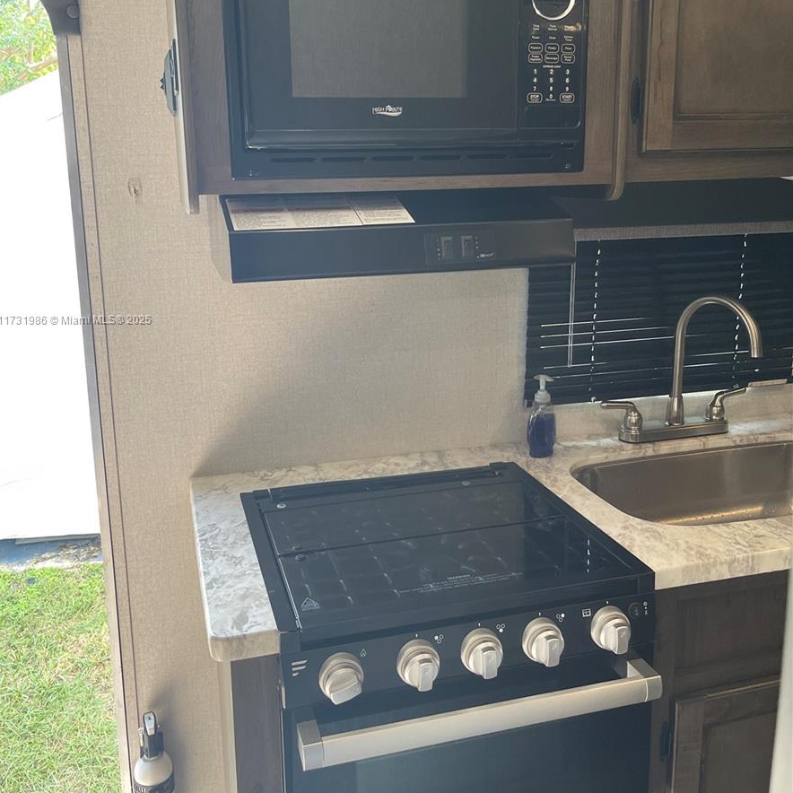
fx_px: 778
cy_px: 320
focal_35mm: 30
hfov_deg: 54.0
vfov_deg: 53.7
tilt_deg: -10.3
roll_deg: -0.3
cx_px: 390
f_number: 1.6
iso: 80
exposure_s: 1/121
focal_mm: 5.1
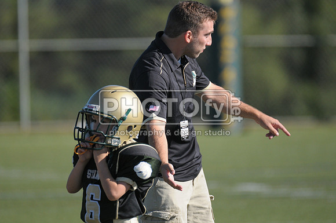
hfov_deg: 3.4
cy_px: 112
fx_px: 5592
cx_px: 168
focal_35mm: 600
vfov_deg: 2.3
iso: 640
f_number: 4
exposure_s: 1/3200
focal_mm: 400
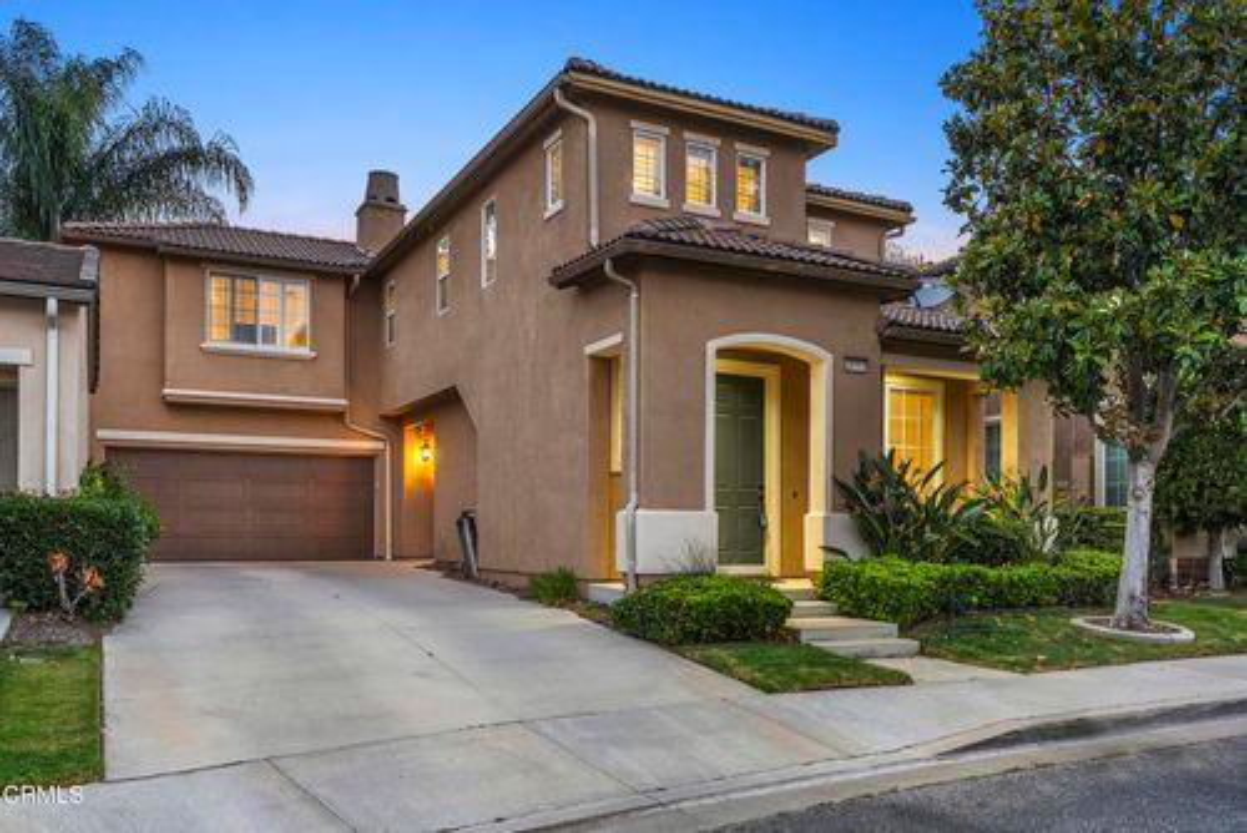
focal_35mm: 28
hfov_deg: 65.4
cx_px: 624
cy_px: 416
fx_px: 970
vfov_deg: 46.5
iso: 250
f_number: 8
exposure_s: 1/3
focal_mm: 28
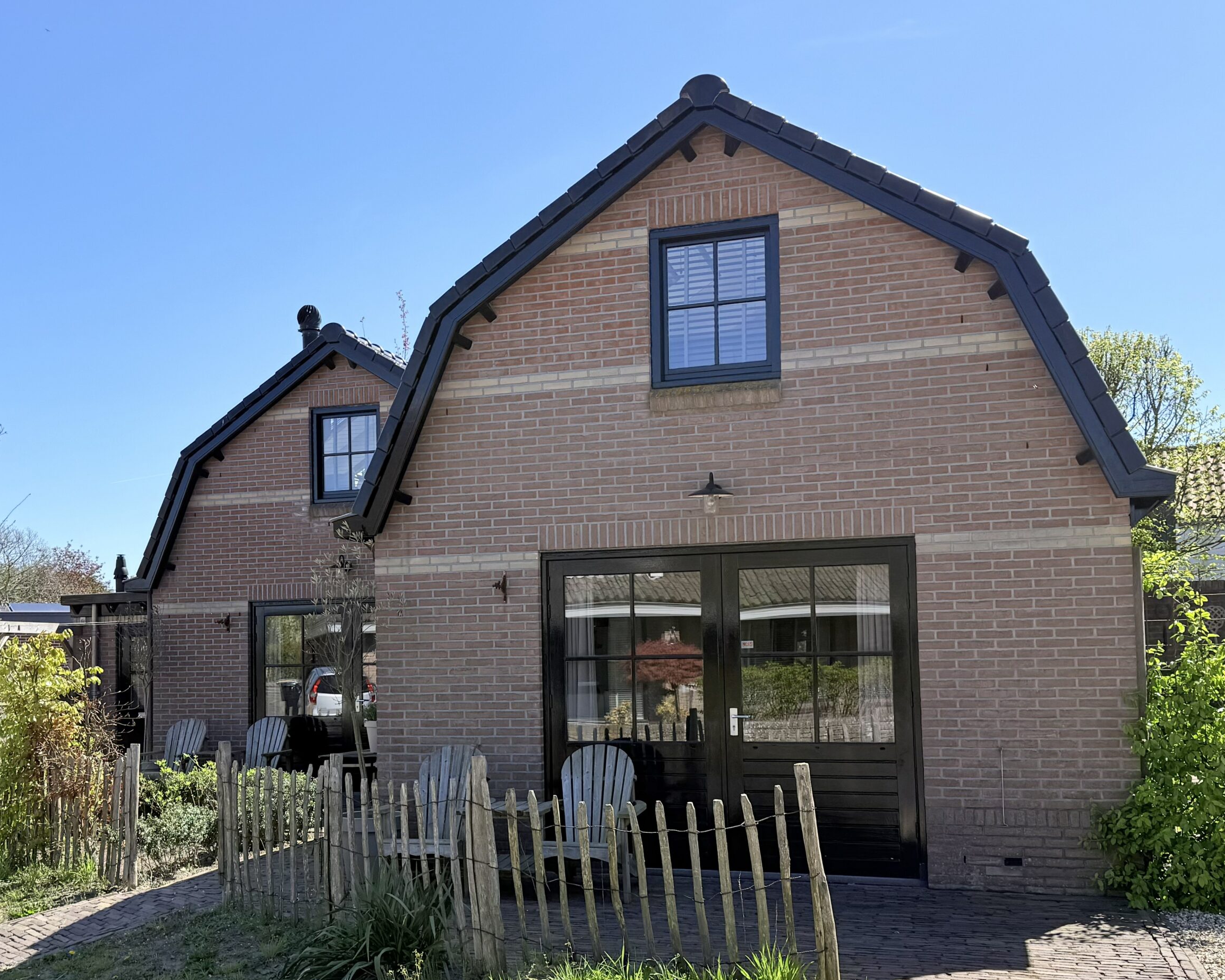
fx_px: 943
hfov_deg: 65.9
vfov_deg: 54.9
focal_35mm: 26
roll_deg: +0.9
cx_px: 661
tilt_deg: +3.0
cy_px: 493
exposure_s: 1/3425
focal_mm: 6.76
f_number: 1.78
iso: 80
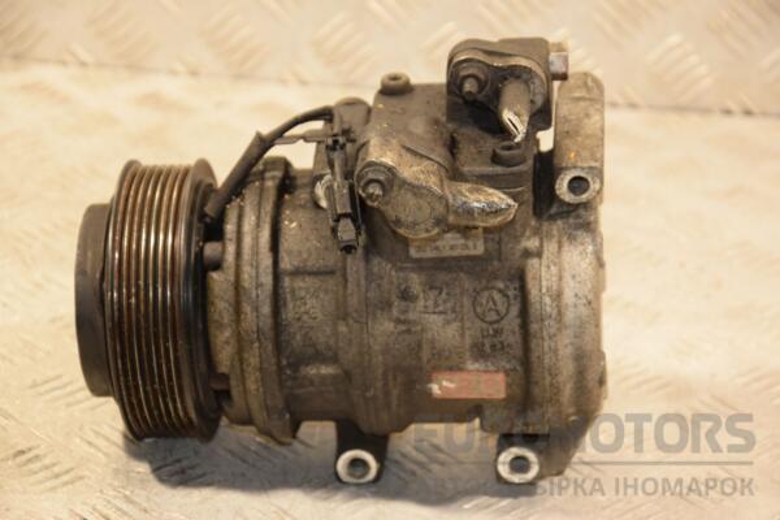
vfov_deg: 10.8
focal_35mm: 128
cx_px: 390
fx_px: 2762
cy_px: 260
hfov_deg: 16.1
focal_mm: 85
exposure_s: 1/80
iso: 800
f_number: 5.6
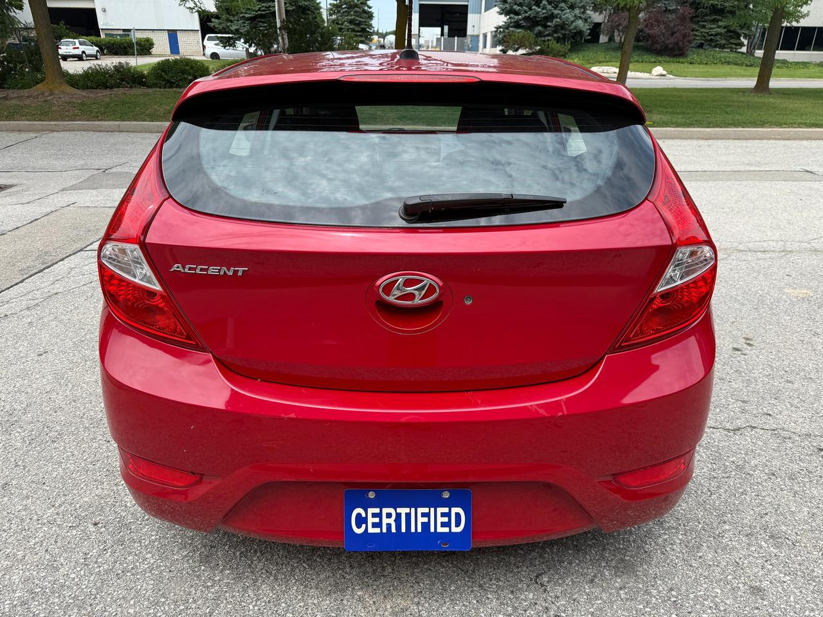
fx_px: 571
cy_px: 308
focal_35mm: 24
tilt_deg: -22.9
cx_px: 412
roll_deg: -0.9
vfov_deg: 56.8
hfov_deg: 71.6
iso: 80
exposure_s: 1/1727
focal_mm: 6.76
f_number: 1.78
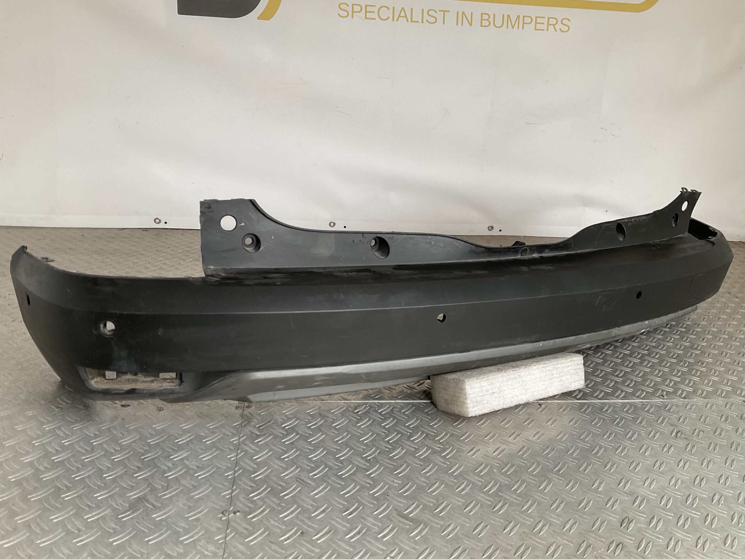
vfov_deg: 48.2
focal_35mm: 29
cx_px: 372
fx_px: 624
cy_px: 280
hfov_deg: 61.7
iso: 64
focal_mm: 3
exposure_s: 1/100
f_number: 1.8
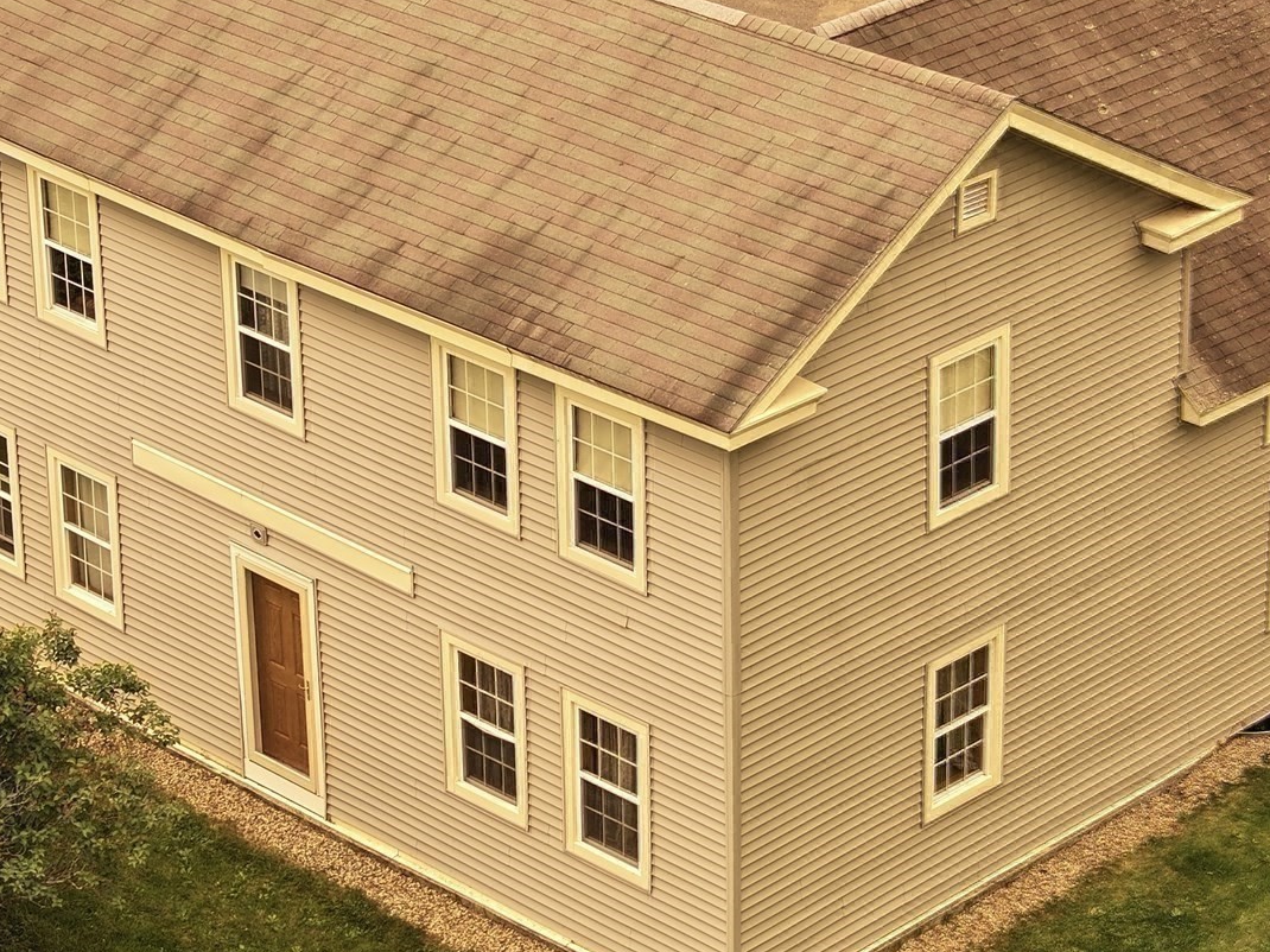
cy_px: 444
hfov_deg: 14.7
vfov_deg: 11.1
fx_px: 4915
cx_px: 836
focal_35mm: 134
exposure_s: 1/320
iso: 100
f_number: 2.8
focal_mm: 19.35
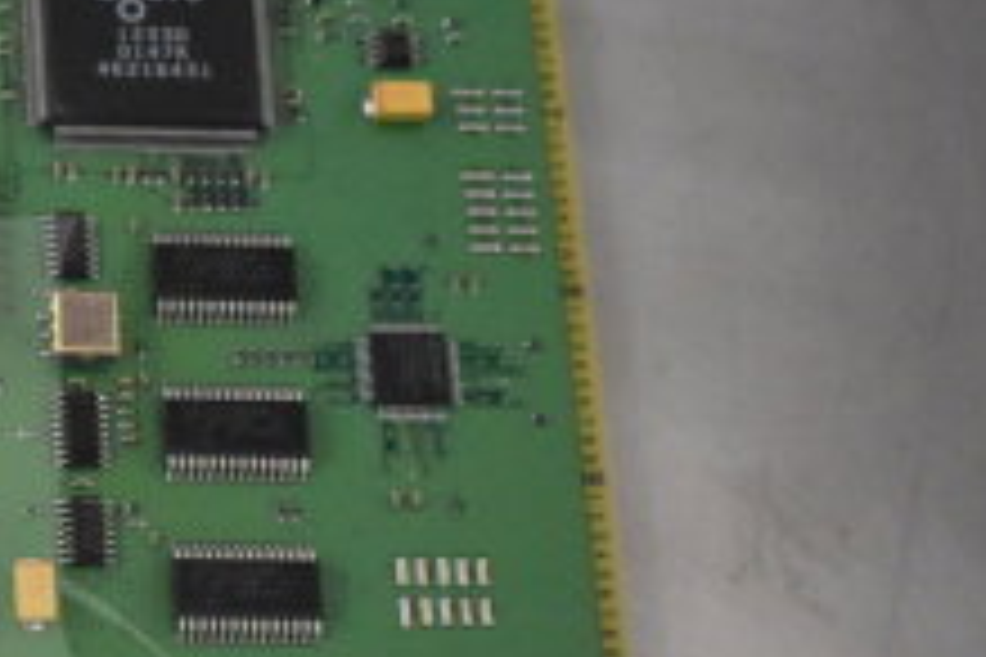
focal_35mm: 117
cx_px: -329
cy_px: 574
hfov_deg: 16.5
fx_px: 3204
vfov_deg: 11.6
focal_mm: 28
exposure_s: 1/50
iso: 6400
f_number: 4.2
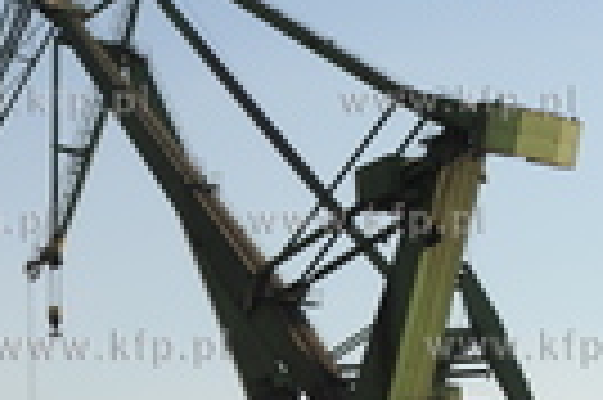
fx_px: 2192
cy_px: 404
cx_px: -158
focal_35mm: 131
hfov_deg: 15.0
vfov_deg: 10.4
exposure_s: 1/250
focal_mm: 44
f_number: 8
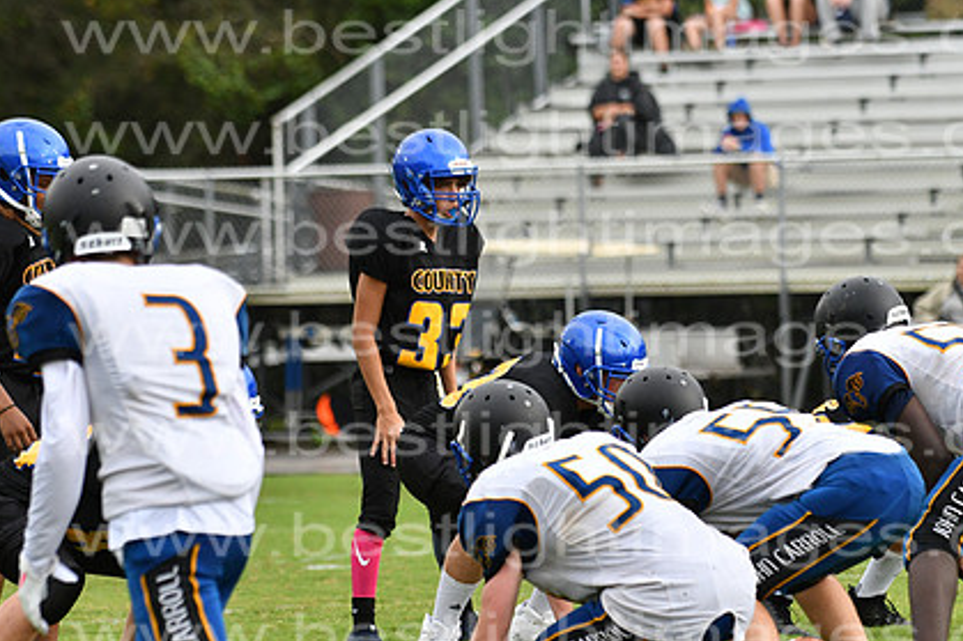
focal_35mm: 291
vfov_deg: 4.7
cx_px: 593
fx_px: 7781
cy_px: 389
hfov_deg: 7.1
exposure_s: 1/3200
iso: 800
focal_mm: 140
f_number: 3.5
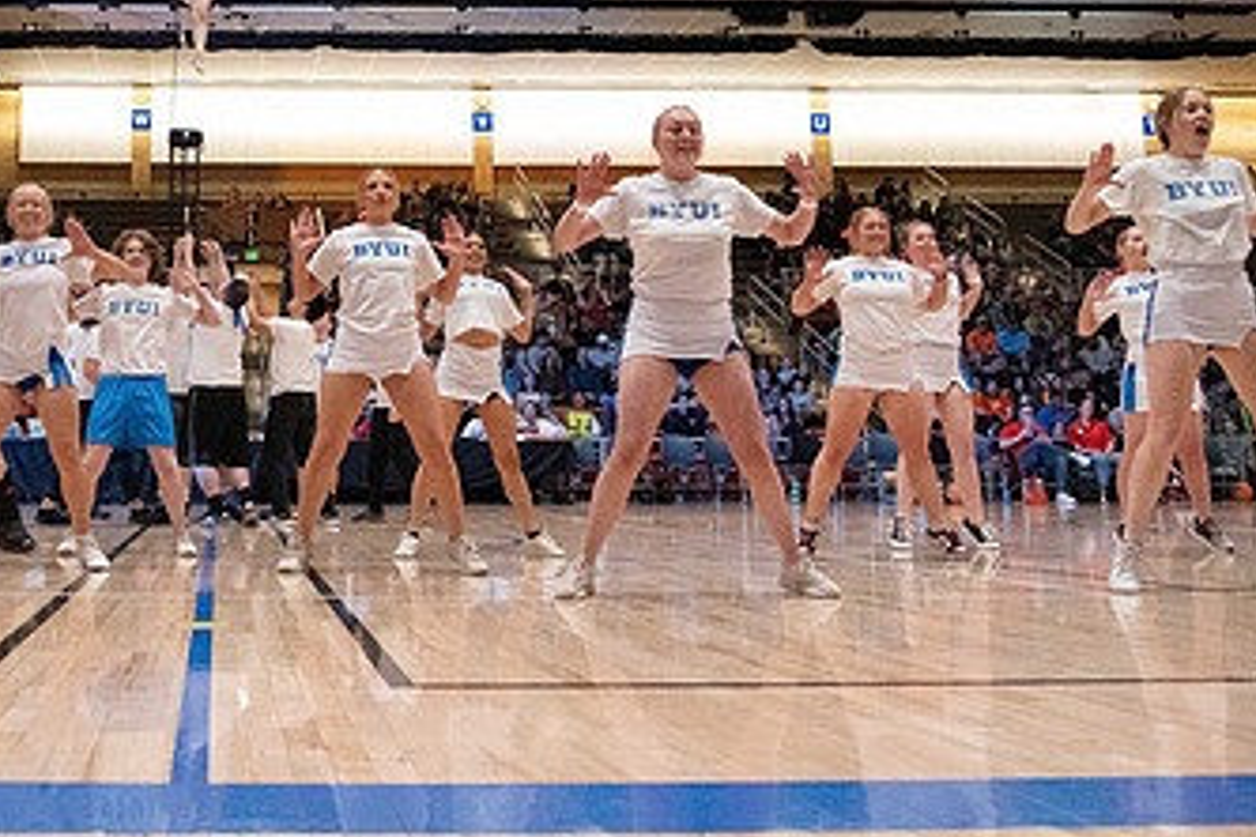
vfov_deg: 28.7
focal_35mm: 46
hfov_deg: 40.7
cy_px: 185
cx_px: 230
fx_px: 1605
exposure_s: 1/1000
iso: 16000
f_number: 4
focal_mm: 24
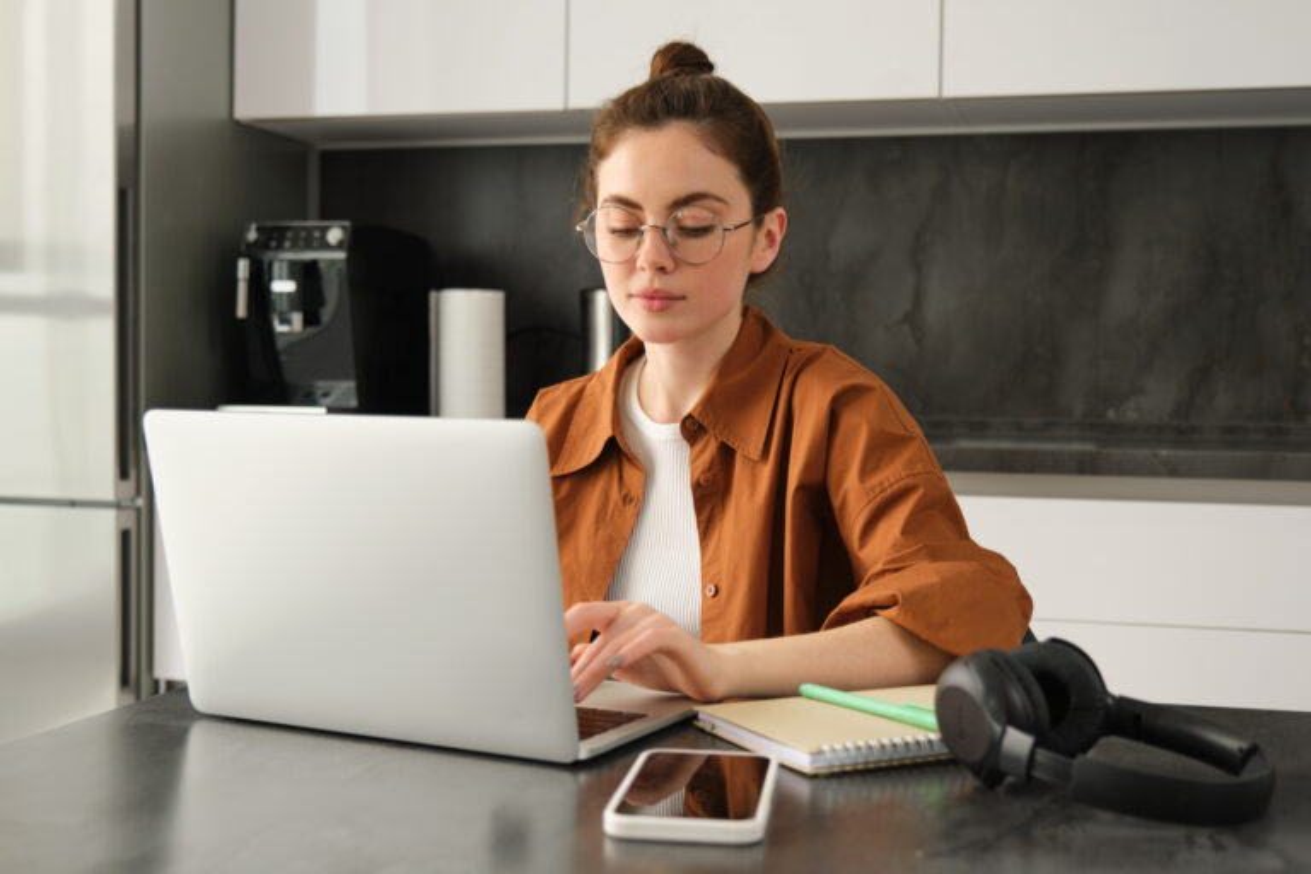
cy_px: 437
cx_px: 656
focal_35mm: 44
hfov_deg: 44.5
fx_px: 1602
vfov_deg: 30.5
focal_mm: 29.2
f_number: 2.8
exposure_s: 1/125
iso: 320
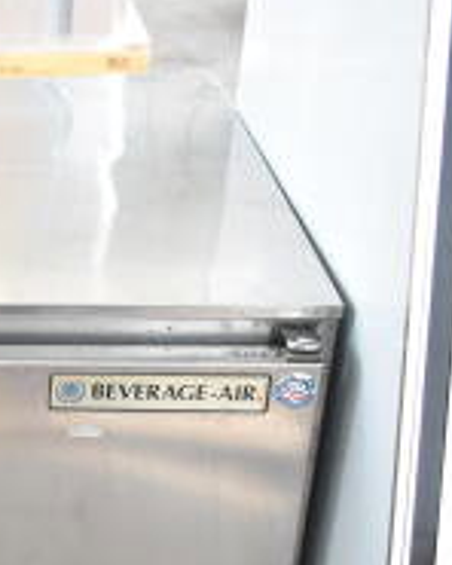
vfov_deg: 20.3
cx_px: -388
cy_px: 484
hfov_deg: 14.4
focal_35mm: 93
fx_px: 1555
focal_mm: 20
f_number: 5
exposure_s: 1/100
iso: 1600
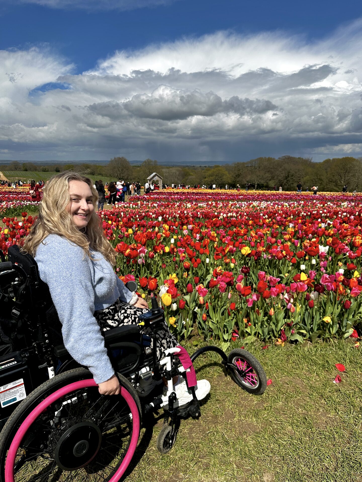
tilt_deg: -13.1
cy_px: 241
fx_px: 335
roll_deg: -0.6
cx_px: 181
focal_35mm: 24
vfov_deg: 71.6
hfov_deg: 56.8
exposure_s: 1/8197
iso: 80
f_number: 1.78
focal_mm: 6.86
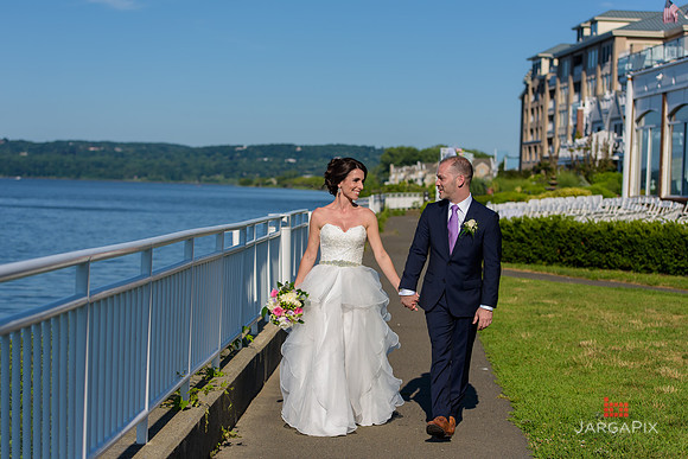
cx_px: 344
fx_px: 1338
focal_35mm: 70
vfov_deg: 19.5
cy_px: 230
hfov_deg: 28.8
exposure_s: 1/2500
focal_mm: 70
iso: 200
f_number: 4
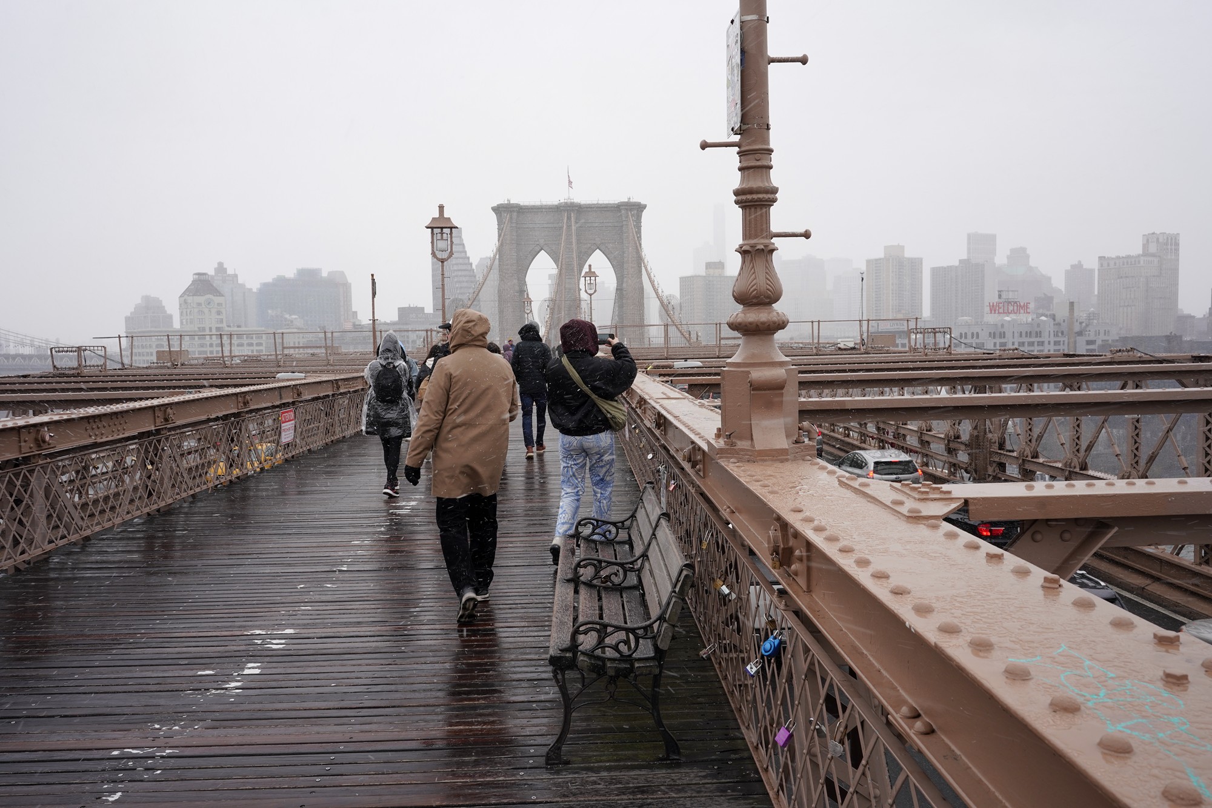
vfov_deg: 45.0
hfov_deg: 63.7
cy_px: 404
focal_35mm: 29
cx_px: 606
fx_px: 976
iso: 320
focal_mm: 29
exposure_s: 1/125
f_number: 10
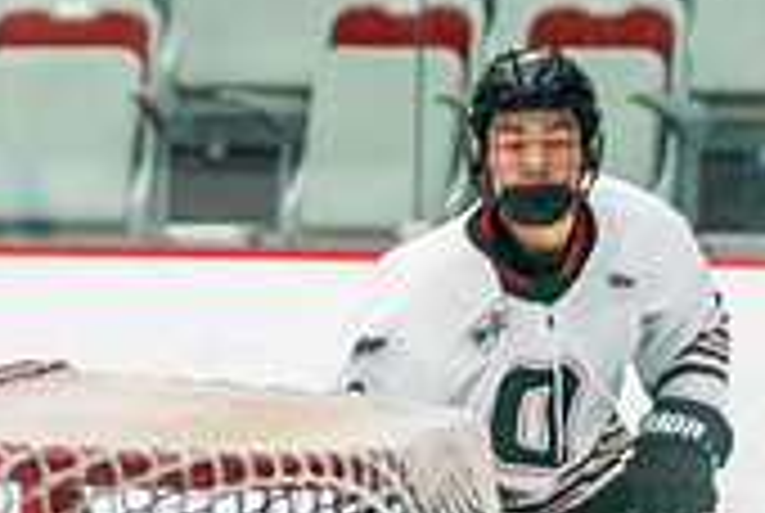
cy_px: 988
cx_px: -825
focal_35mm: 589
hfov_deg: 3.5
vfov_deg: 2.3
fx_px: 12538
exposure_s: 1/1250
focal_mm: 111
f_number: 2.8
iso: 3200
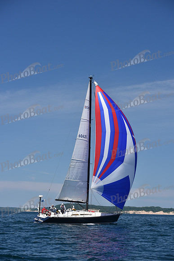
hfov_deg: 15.9
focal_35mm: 86
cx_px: 87
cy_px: 130
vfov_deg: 23.6
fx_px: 623
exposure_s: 1/800
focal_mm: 86
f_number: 5.6
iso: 250
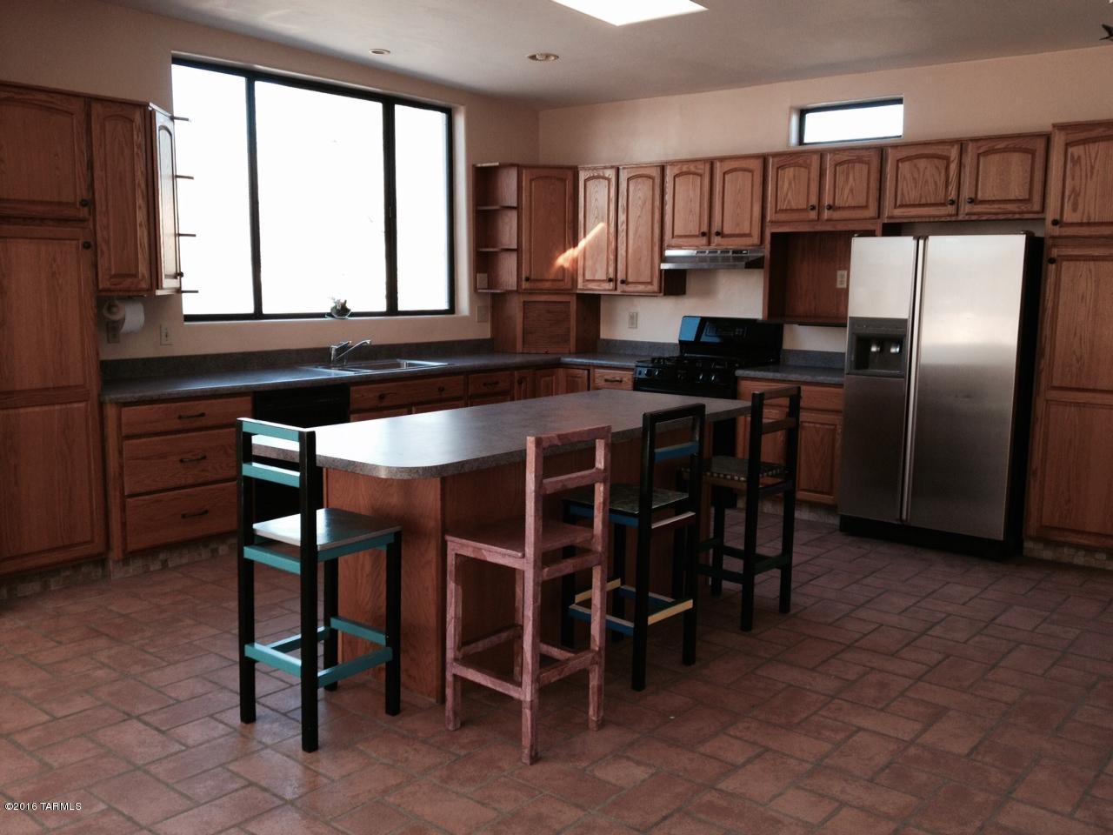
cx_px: 556
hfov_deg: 52.6
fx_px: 1125
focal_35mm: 35
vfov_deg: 40.7
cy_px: 418
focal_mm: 4.28
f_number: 2.4
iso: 64
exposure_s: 1/60
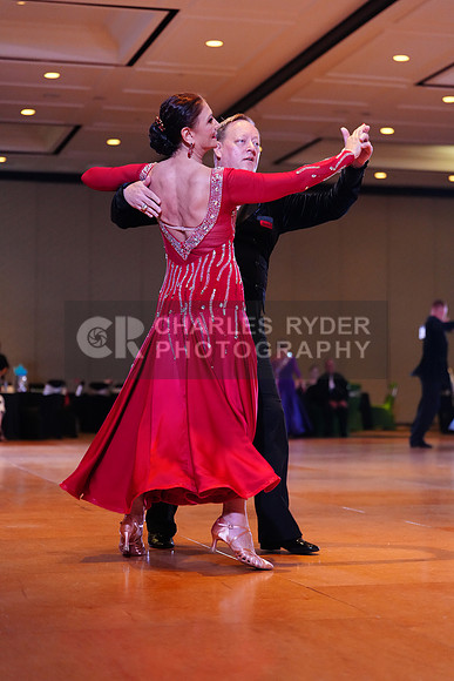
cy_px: 340
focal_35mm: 70
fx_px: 1323
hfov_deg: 19.5
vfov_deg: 28.8
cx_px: 227
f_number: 2.8
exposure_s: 1/500
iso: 5000
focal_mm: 70
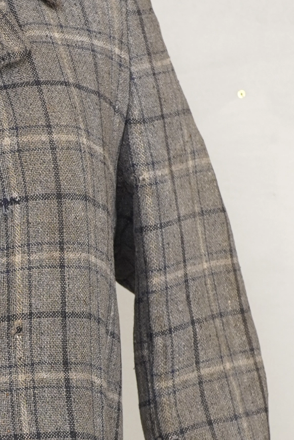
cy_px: 395
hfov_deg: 8.5
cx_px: -135
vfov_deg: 12.8
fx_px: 1946
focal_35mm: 159
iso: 320
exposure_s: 1/20
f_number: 5.6
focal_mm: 32
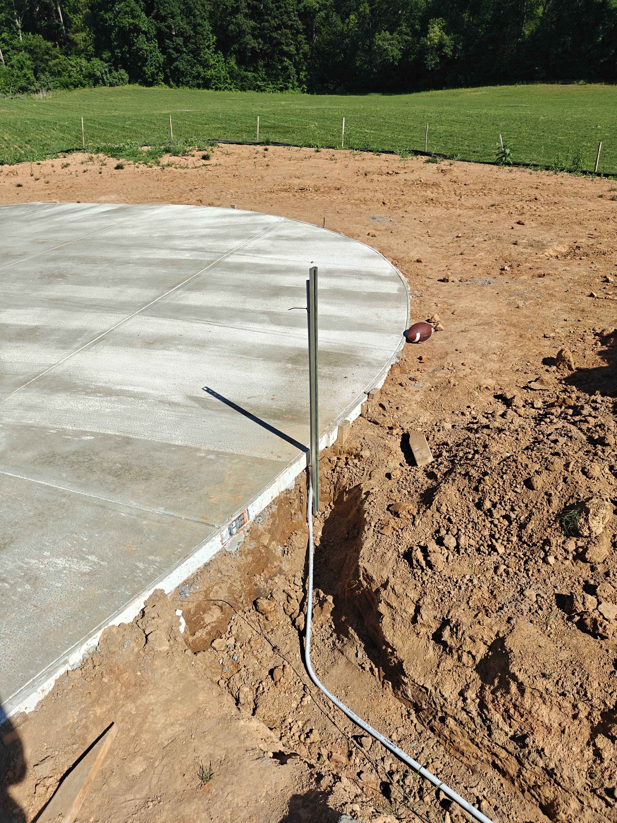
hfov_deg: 56.8
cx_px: 308
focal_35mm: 24
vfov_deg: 71.6
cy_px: 412
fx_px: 570
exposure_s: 1/1486
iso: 80
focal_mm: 5.59
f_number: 1.8
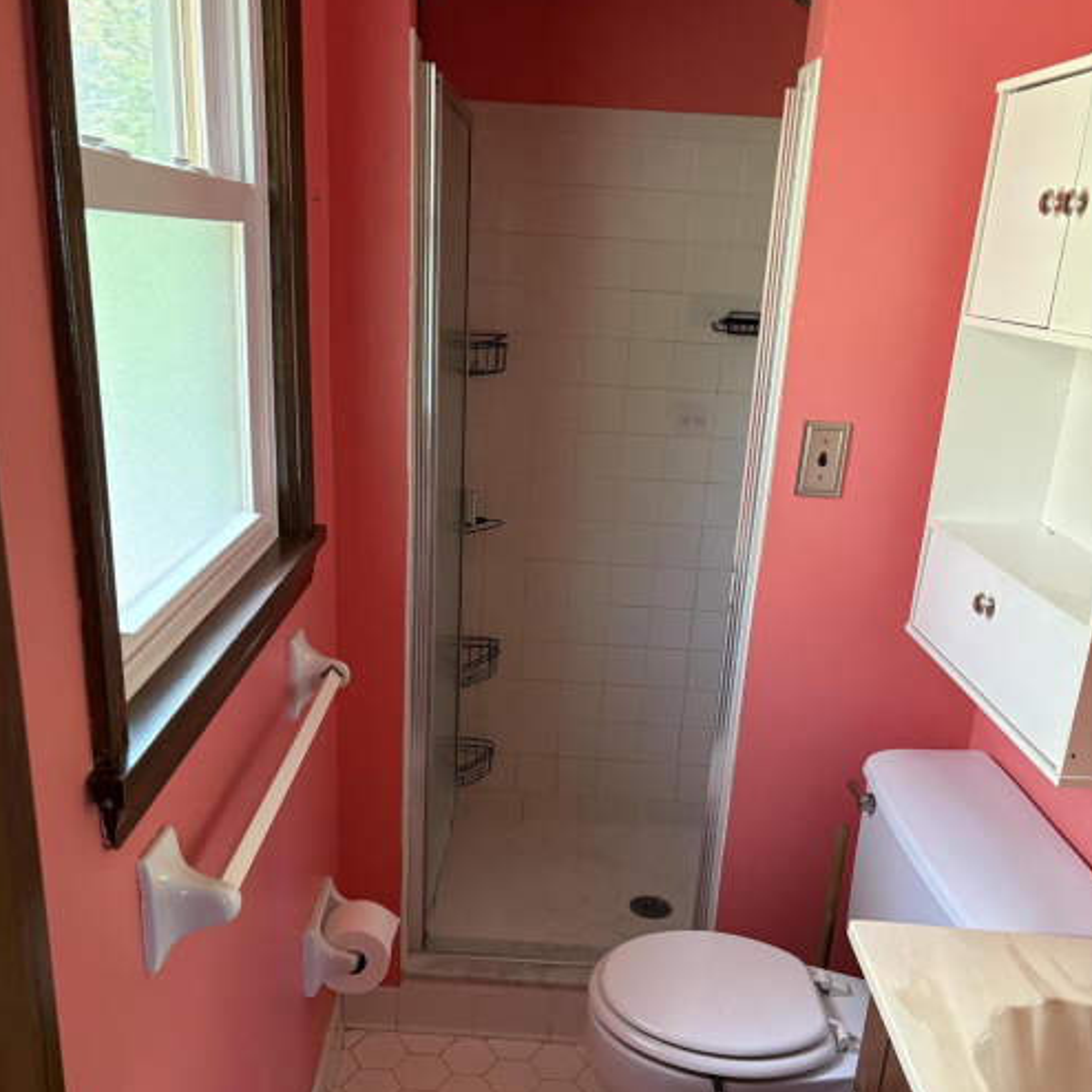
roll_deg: -4.4
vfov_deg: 52.3
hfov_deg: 52.5
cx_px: 546
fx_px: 1106
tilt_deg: -17.7
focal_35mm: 31
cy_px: 638
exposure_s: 1/60
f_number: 1.6
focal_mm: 5.96
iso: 320
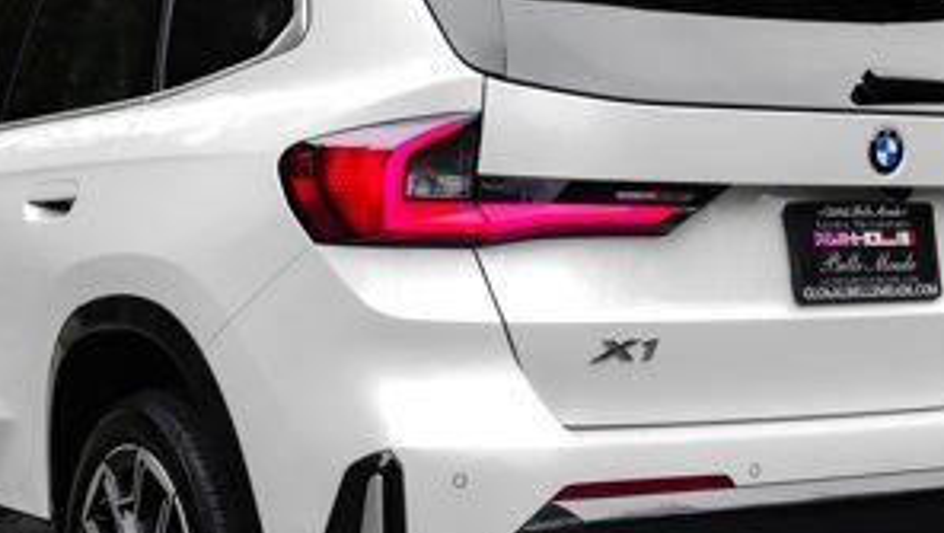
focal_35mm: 86
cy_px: 397
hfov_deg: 24.7
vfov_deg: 14.0
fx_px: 2154
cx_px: 533
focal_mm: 38
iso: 400
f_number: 4
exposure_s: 1/500
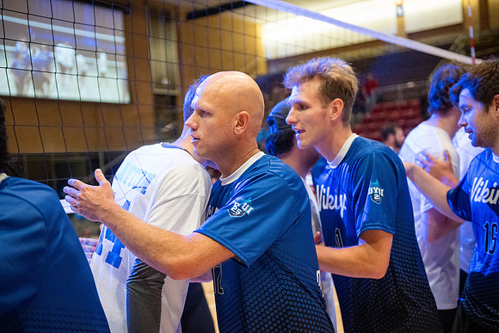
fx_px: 665
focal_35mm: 48
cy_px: 166
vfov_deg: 28.1
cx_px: 250
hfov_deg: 41.1
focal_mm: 48
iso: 6400
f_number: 2.8
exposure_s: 1/640
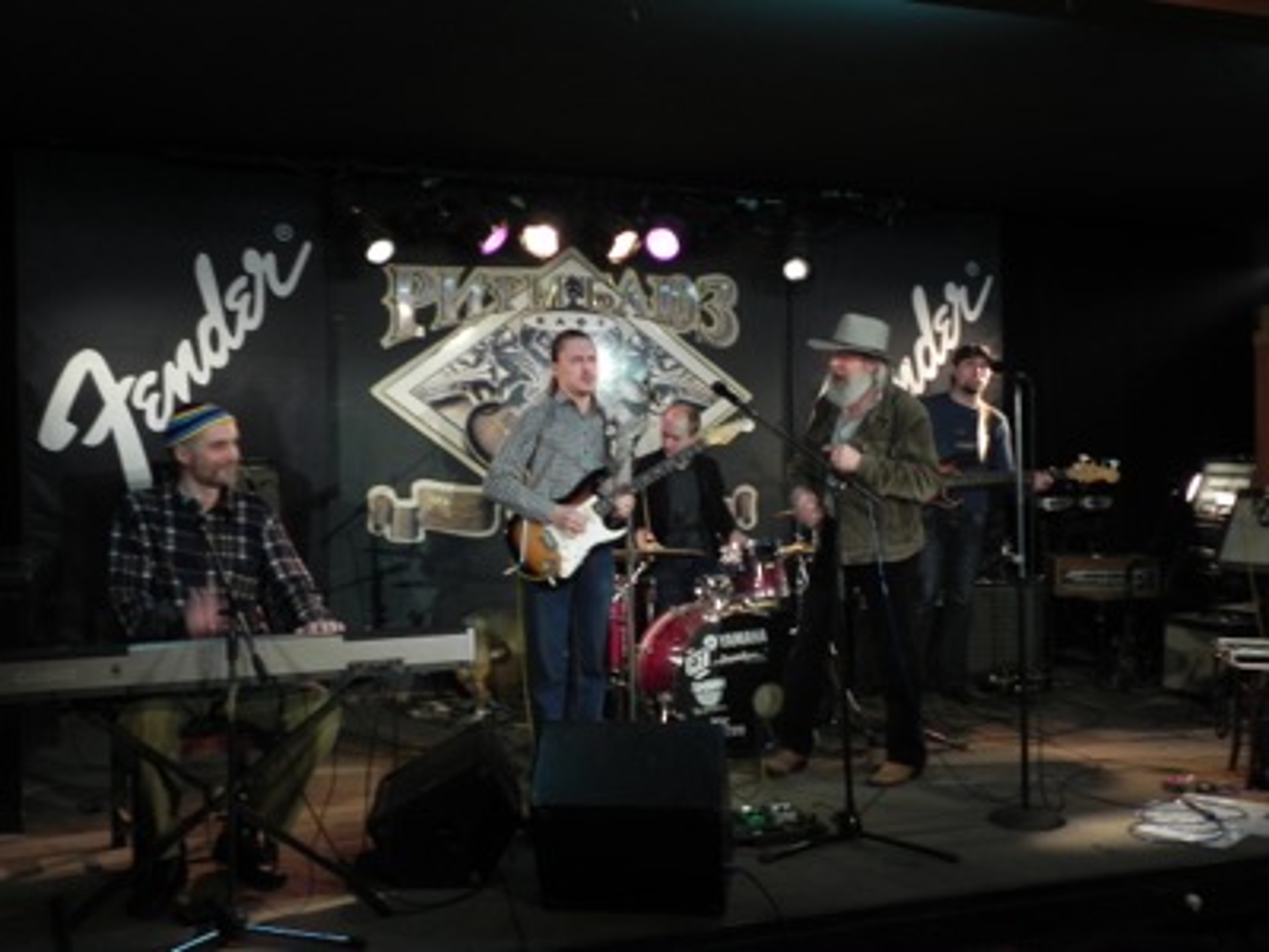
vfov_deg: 38.7
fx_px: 1356
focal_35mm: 37
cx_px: 634
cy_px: 476
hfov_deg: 50.1
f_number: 3.2
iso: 200
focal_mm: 6.6
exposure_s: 1/20
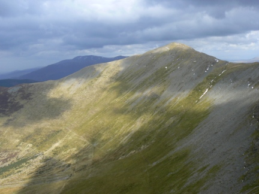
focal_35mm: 36
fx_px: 269
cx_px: 130
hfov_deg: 51.4
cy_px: 97
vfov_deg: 39.7
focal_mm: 6
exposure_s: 1/400
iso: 80
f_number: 5.6
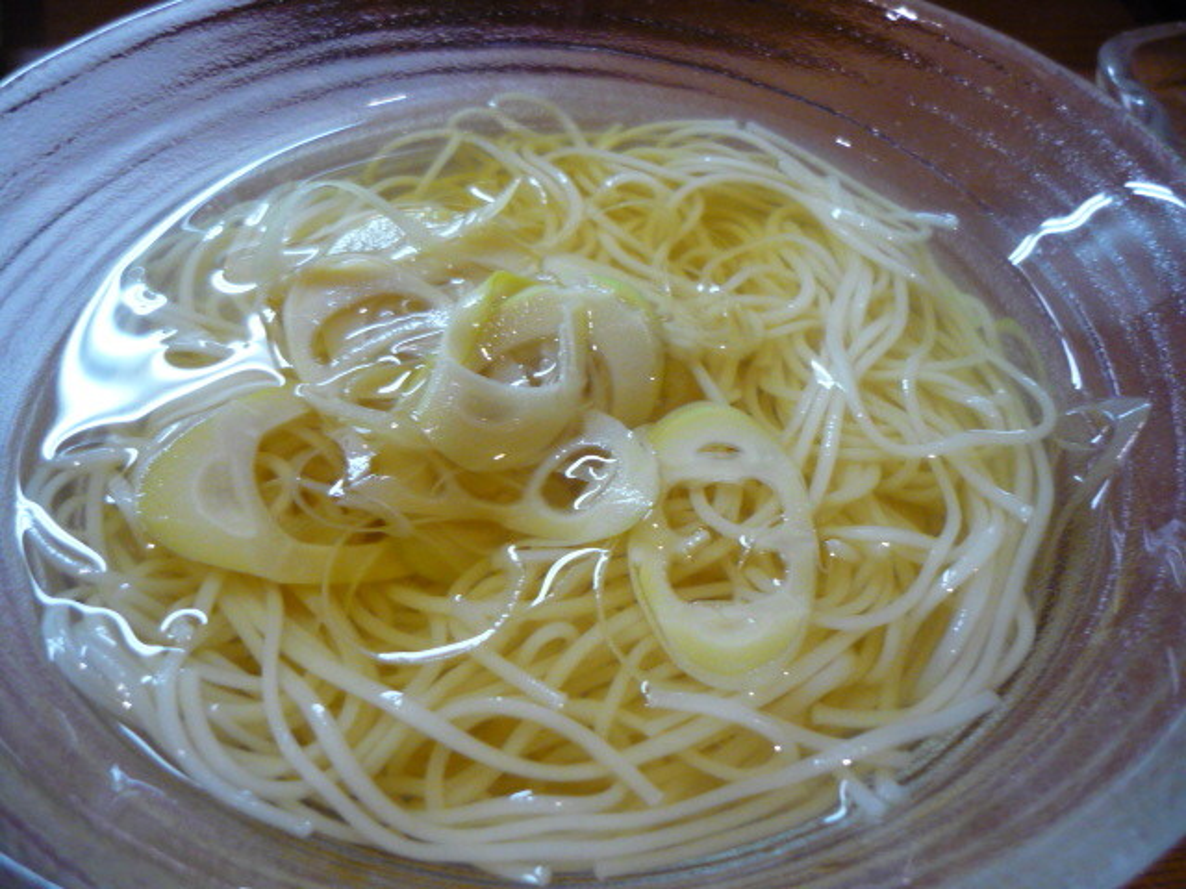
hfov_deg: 55.4
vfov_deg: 42.9
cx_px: 593
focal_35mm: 33
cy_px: 444
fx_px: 1131
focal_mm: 5.5
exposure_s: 1/30
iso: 400
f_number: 2.8
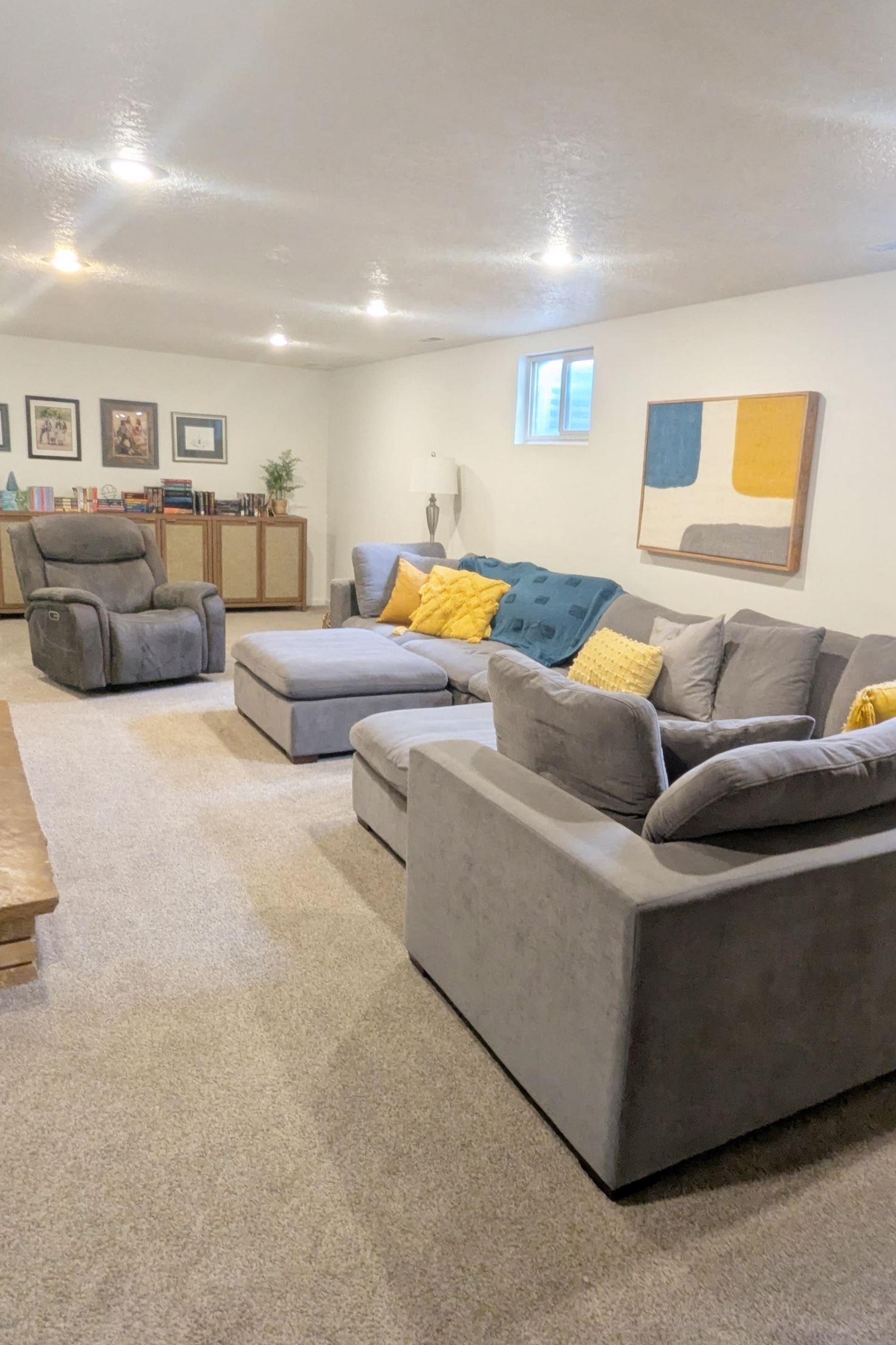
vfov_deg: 76.1
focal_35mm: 23
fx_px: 859
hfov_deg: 54.9
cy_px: 669
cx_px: 513
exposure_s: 1/40
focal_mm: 2.35
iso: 164
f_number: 2.2
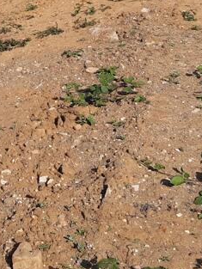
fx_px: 661
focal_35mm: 85
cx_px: -26
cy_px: -58
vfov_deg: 21.3
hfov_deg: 16.8
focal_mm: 3.92
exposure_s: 1/2151
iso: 40
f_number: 1.7
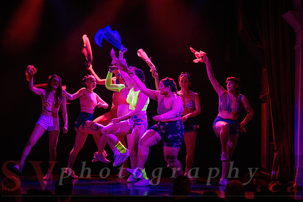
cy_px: 90
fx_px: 1079
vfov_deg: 10.7
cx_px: 136
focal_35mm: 128
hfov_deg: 16.0
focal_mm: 116
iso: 1600
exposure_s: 1/200
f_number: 2.8
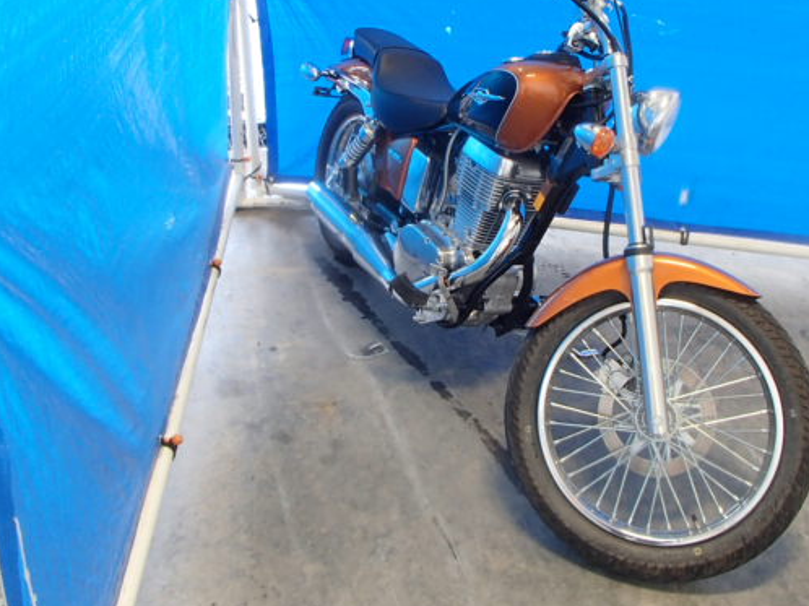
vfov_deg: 39.3
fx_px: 841
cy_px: 224
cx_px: 461
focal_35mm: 36
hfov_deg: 51.2
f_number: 3.9
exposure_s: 1/30
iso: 400
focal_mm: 5
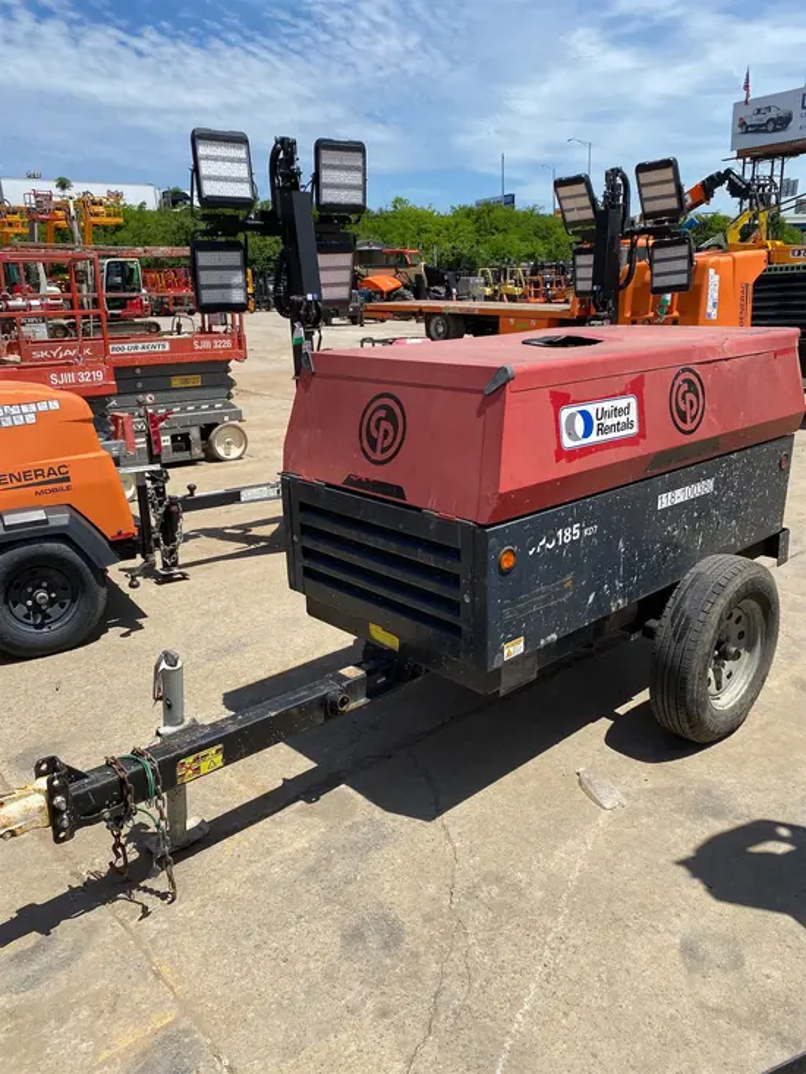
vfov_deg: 67.3
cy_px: 537
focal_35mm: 26
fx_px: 807
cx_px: 403
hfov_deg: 53.1
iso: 32
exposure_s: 1/2967
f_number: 1.8
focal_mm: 4.25
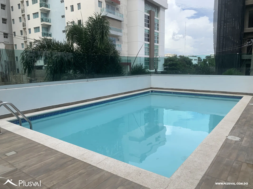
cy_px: 94
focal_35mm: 26
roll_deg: +0.9
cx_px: 126
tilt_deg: -7.5
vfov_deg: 53.1
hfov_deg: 67.3
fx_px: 190
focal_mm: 4.25
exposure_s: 1/1661
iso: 25
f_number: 1.8
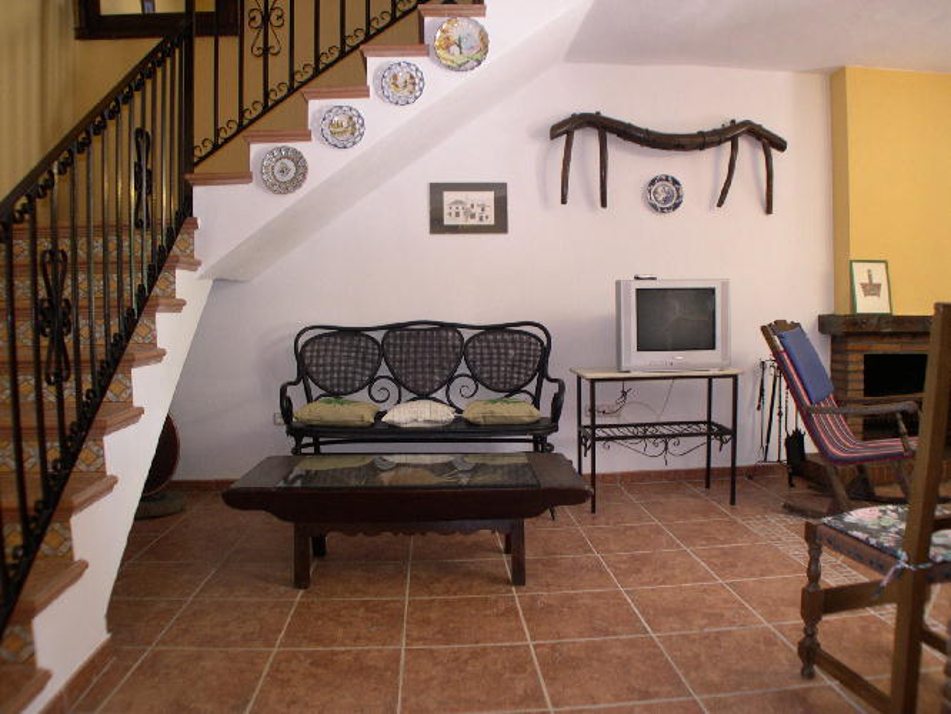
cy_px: 357
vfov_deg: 37.7
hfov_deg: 49.0
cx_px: 476
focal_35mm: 38
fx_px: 1044
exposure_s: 1/10.6
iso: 200
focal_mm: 8
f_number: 2.8
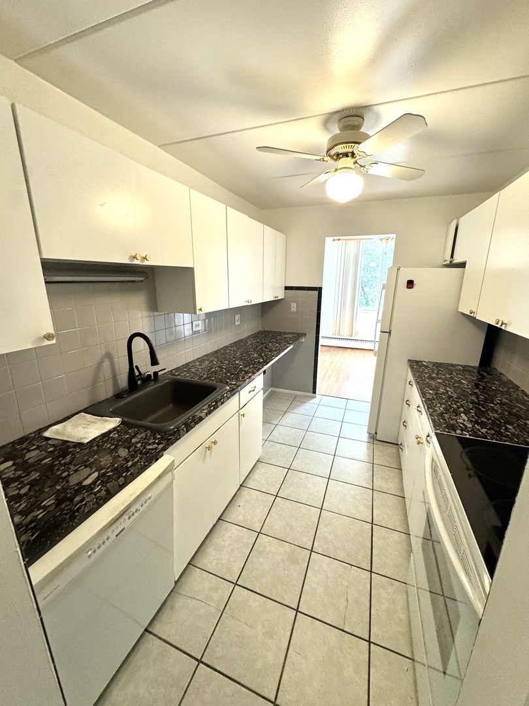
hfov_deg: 85.7
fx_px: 285
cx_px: 264
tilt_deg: -15.1
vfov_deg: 102.1
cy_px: 353
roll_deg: +0.9
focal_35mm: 14
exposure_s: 1/60
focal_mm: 2.22
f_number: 2.2
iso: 250
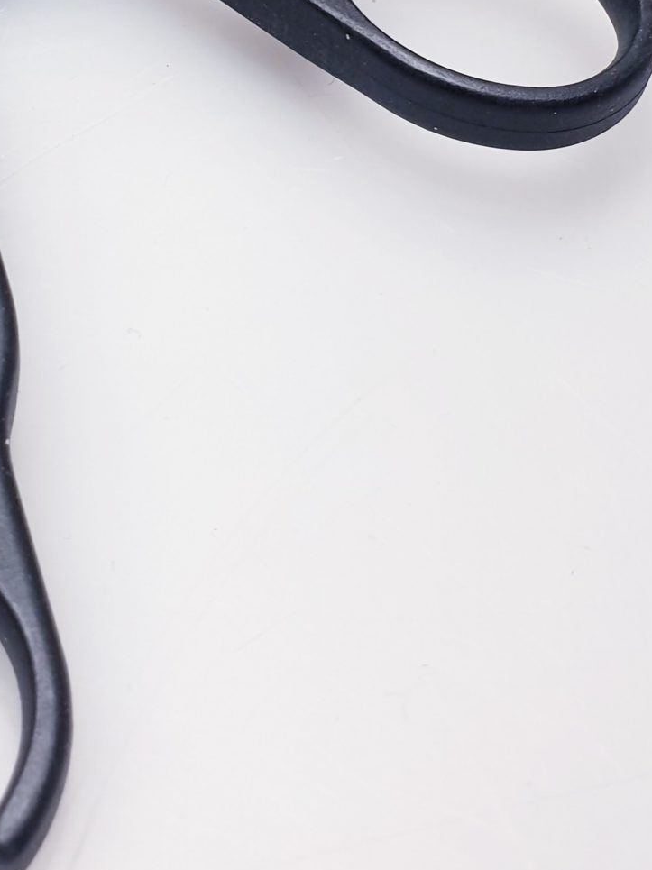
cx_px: 94
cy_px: -90
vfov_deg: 26.0
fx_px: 1734
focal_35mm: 69
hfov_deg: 20.9
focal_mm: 4.3
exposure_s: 1/100
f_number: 2.4
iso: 80
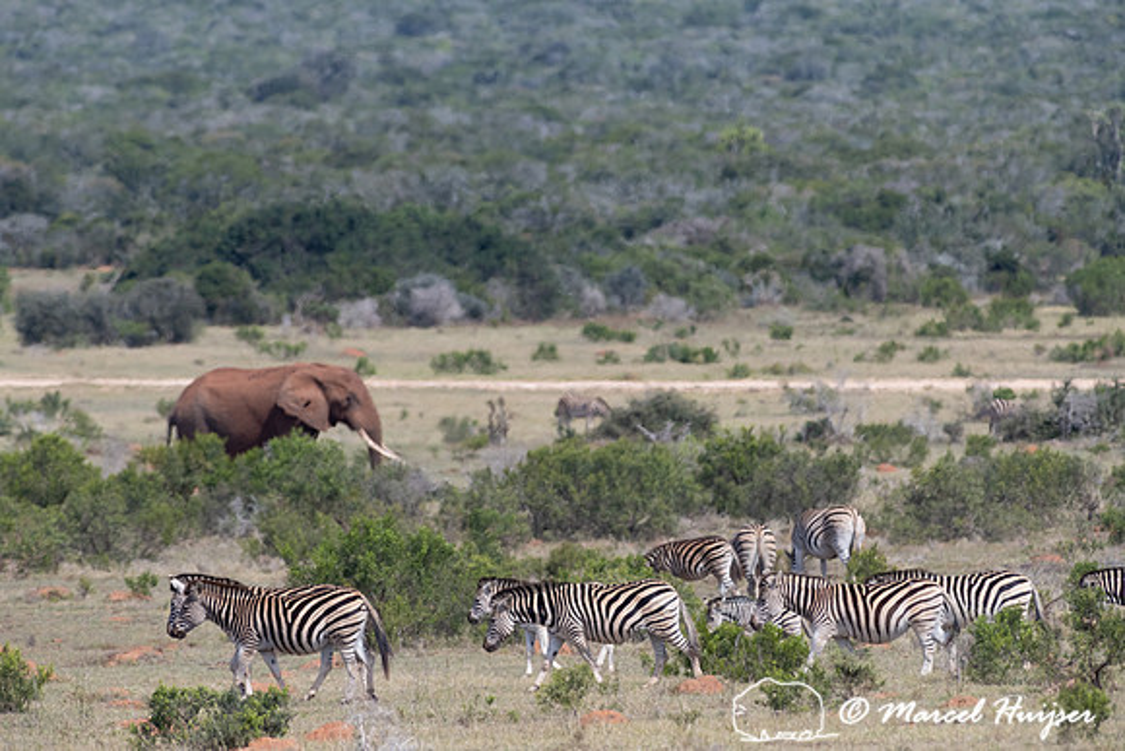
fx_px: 18754
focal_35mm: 600
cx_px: 562
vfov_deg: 2.3
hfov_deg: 3.4
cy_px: 376
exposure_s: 1/1600
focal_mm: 600
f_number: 9
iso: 800
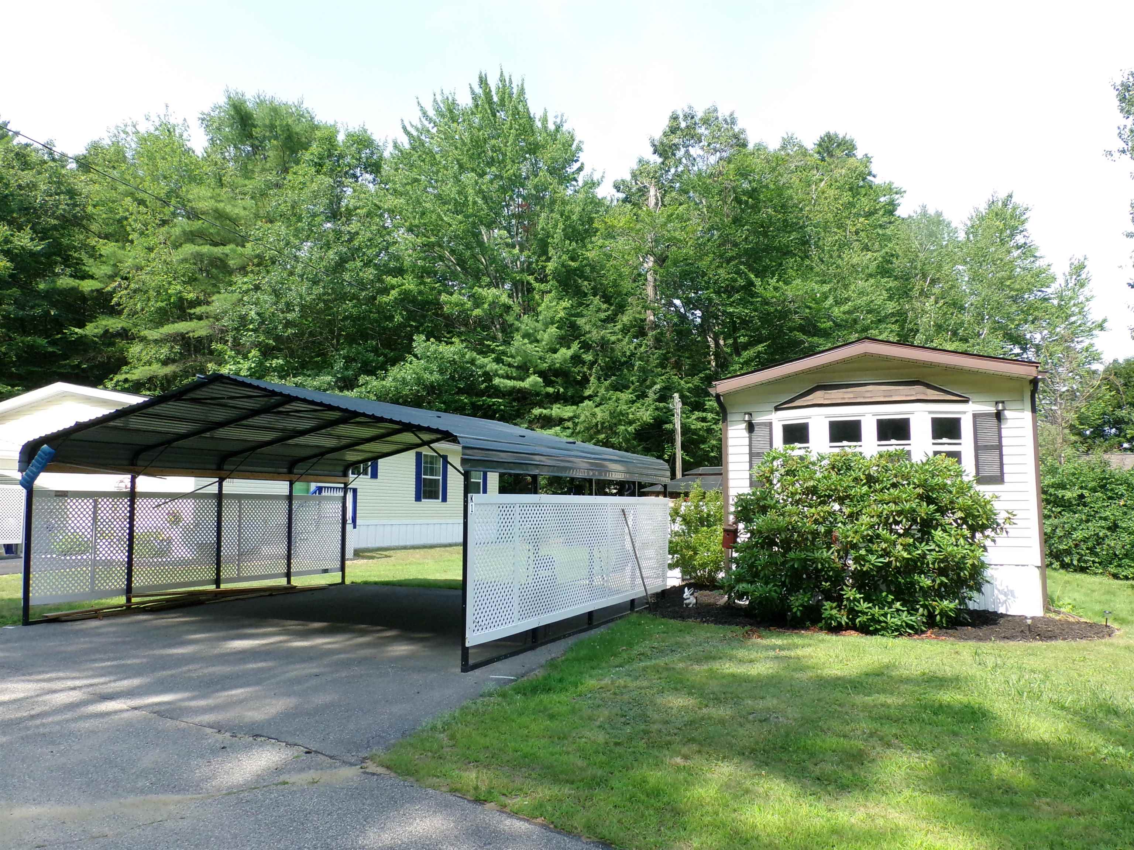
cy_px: 425
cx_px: 567
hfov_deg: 67.3
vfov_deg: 53.1
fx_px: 852
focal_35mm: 26
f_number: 7.52
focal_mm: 4.7
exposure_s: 1/210
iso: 200
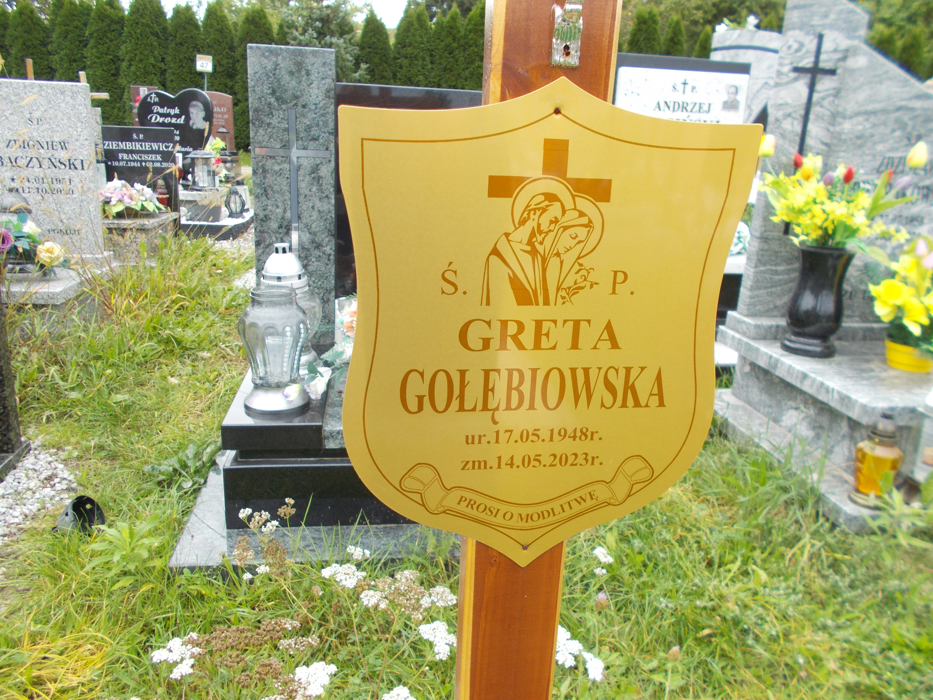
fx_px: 701
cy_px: 350
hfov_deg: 67.3
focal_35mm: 26
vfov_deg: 53.1
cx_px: 466
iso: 80
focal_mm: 4.6
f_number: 3.2
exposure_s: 1/80
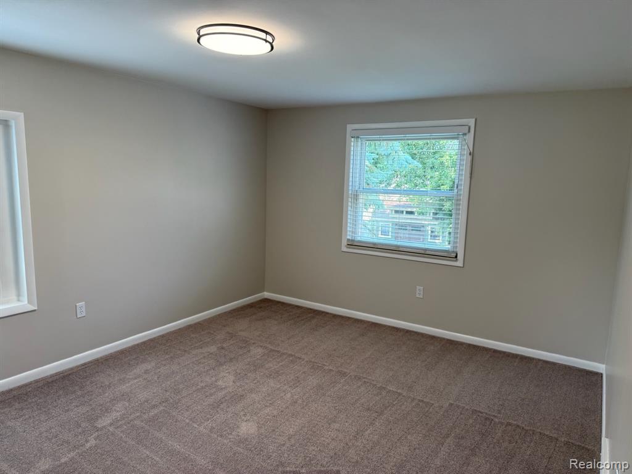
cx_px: 316
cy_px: 237
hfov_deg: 71.6
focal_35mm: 24
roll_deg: -1.3
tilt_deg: -8.2
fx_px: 438
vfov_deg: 56.8
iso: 125
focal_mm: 6.76
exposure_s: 1/146
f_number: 1.78
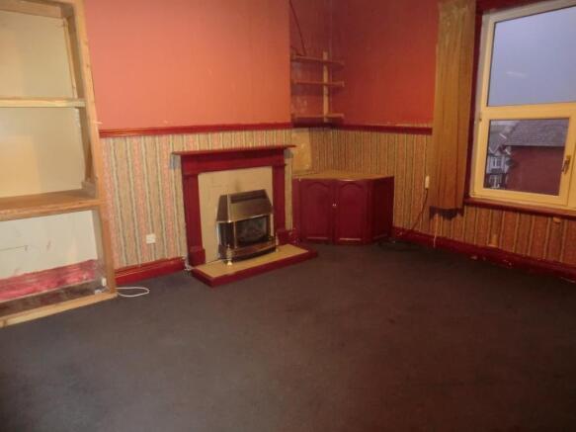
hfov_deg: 71.6
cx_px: 288
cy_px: 216
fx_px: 399
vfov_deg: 56.8
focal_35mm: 24
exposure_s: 1/15
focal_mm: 4.3
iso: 800
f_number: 3.2
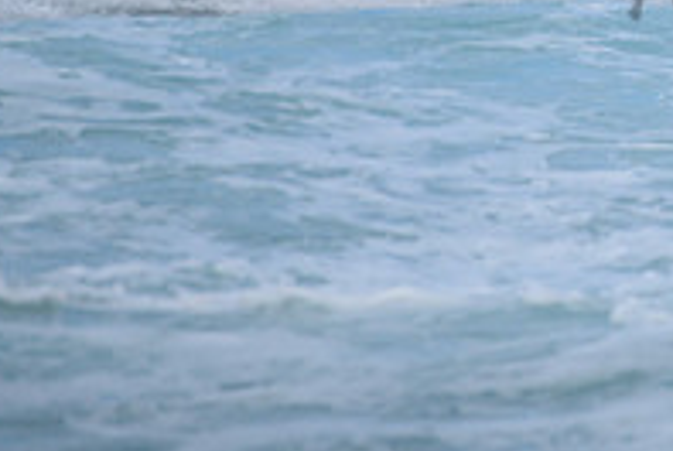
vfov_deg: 0.9
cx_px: 892
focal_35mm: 1621
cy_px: -105
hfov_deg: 1.3
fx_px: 30349
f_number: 5.6
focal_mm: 500
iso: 320
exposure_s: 1/2000
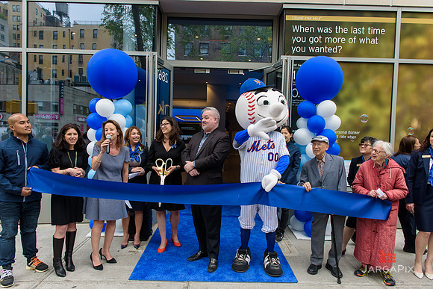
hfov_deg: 73.7
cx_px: 216
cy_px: 144
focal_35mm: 24
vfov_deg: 53.2
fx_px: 289
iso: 200
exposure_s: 1/250
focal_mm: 24
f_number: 5
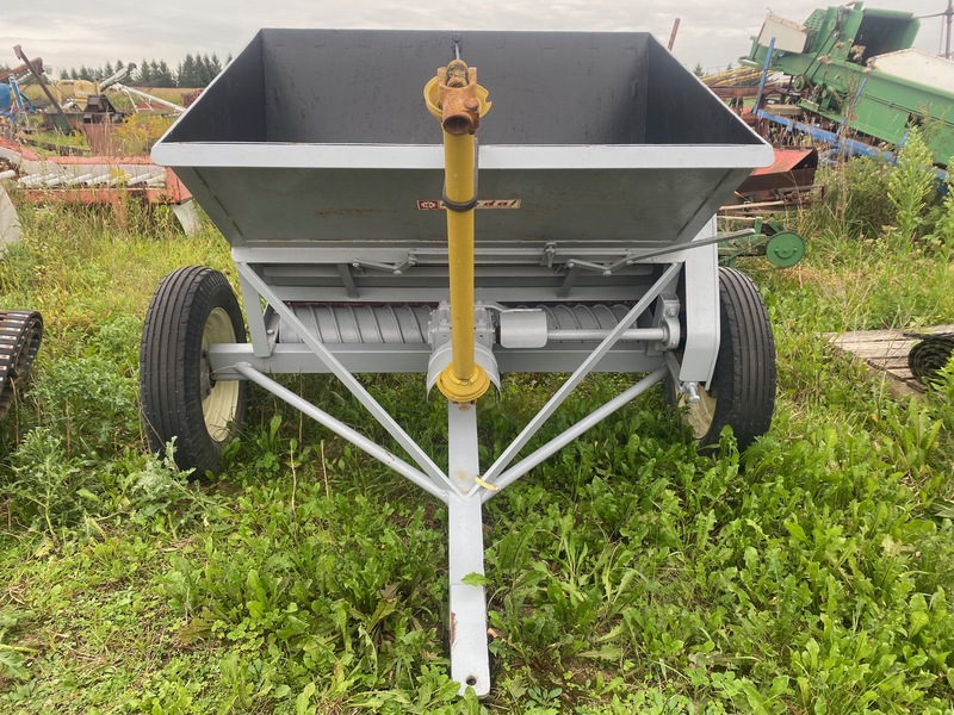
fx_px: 717
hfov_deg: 67.3
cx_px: 477
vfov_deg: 53.1
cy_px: 358
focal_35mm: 26
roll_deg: -2.3
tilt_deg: -16.7
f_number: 1.8
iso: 32
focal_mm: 4.25
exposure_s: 1/148
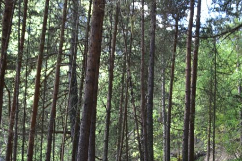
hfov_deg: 15.8
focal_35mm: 127
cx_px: 257
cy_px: 128
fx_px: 853
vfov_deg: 10.8
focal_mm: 50
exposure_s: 1/125
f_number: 2.8
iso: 100
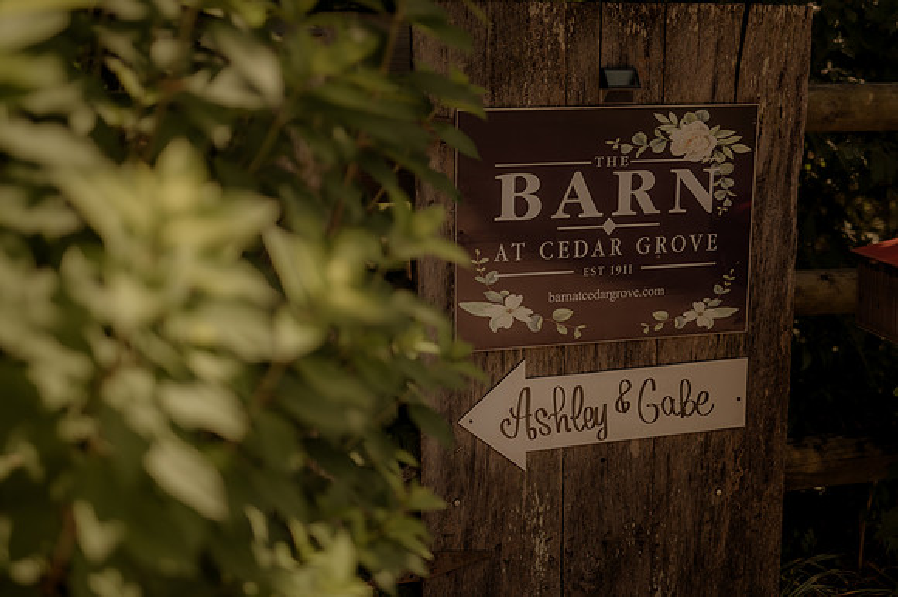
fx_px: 1281
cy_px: 295
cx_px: 448
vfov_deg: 26.3
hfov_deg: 38.6
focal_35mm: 51
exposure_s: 1/4000
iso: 250
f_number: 1.4
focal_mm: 50
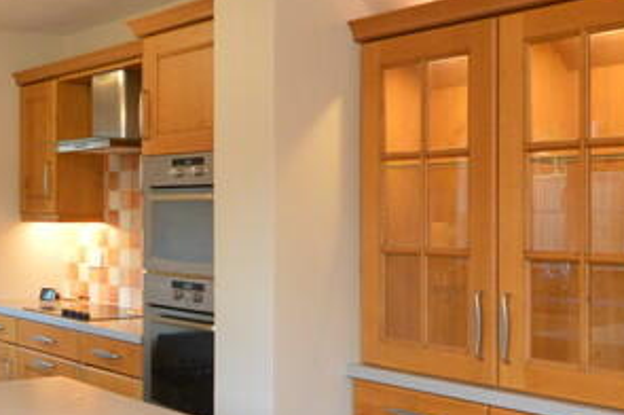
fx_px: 900
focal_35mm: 52
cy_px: 232
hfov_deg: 34.9
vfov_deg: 25.9
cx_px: 8
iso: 800
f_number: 3.5
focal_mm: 10
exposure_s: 1/60
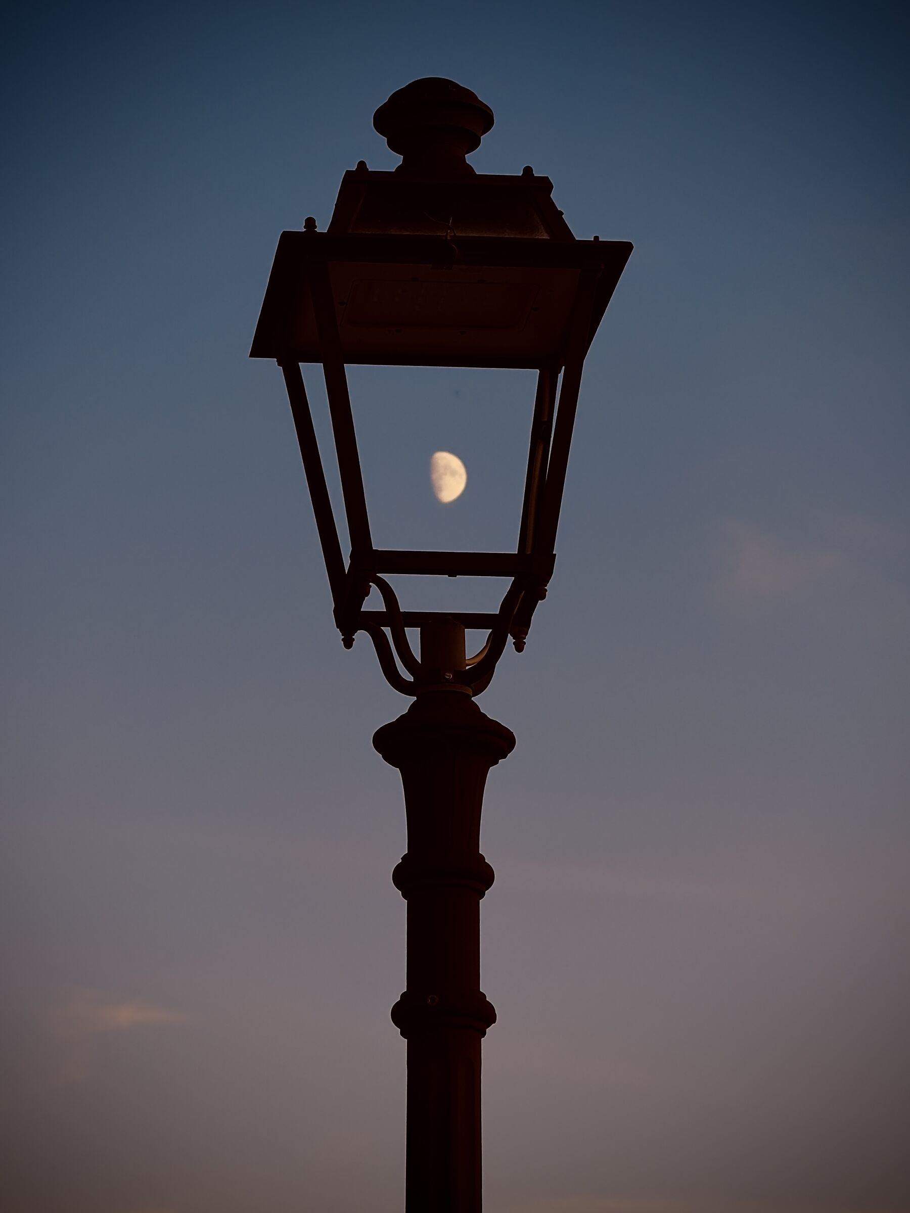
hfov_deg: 12.3
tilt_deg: +18.5
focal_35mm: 120
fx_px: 4206
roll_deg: +2.0
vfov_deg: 16.4
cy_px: 606
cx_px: 455
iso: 50
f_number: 2.8
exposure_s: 1/203
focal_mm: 15.66
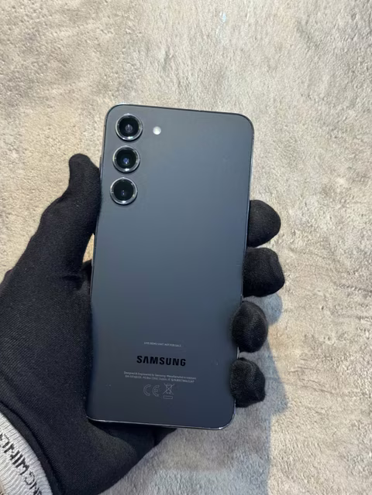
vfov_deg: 39.7
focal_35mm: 48
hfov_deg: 30.3
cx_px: 186
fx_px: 688
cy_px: 248
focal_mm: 6.76
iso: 125
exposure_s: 1/50
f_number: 1.78
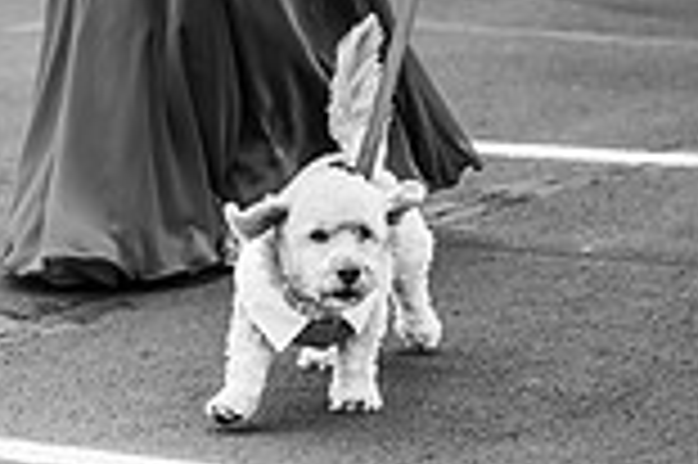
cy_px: 482
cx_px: -248
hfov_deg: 7.8
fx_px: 5074
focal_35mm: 262
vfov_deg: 5.2
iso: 320
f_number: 3.2
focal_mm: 70
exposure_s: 1/1600
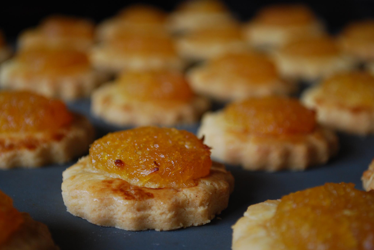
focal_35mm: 72
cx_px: 187
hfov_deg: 28.0
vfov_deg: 19.0
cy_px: 125
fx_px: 749
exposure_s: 1/20
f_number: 5.6
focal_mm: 48
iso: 400
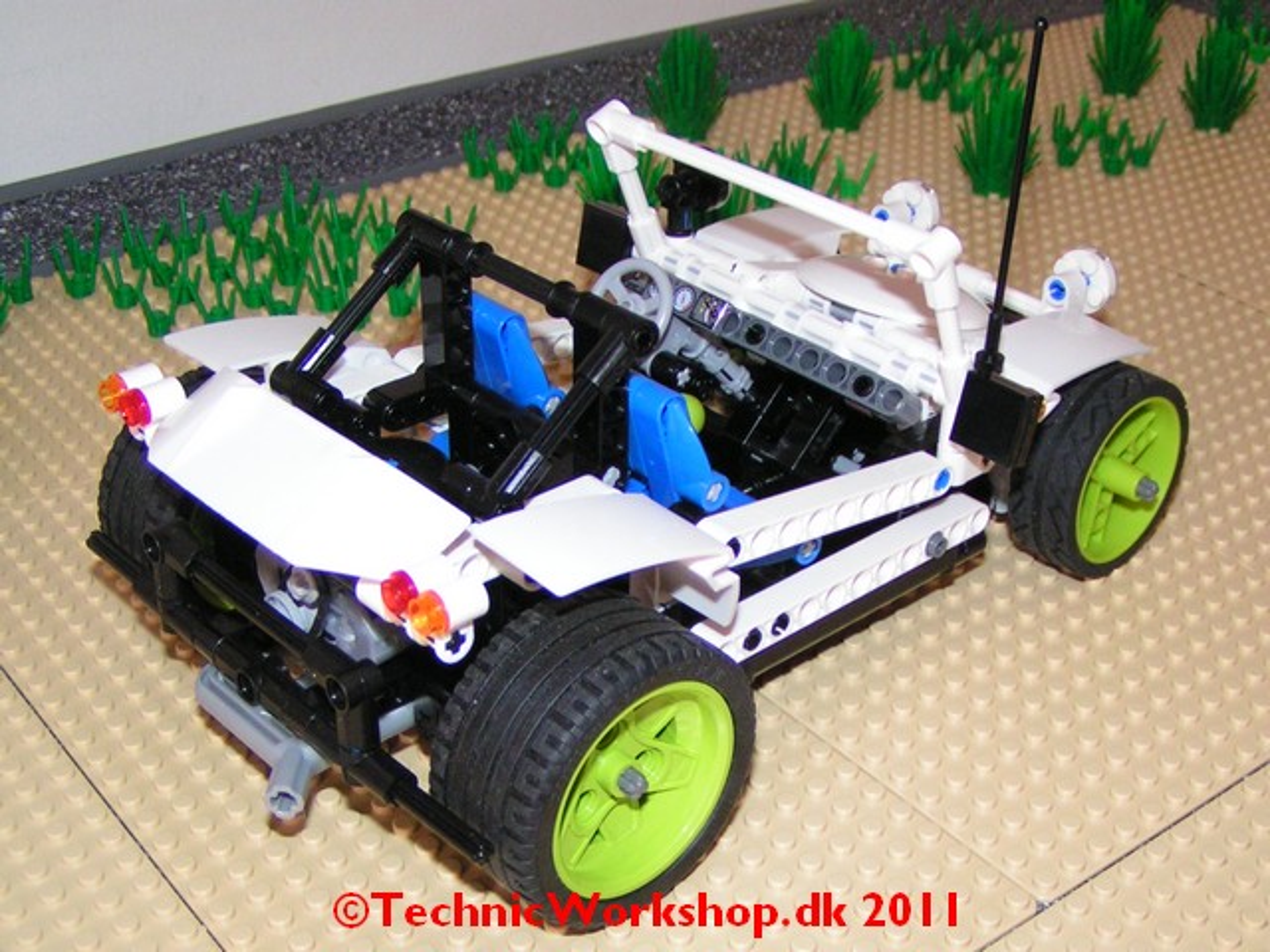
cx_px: 635
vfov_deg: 37.7
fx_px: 1394
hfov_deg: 49.0
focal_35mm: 38
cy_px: 476
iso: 200
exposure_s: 1/40
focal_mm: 5.8
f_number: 2.8
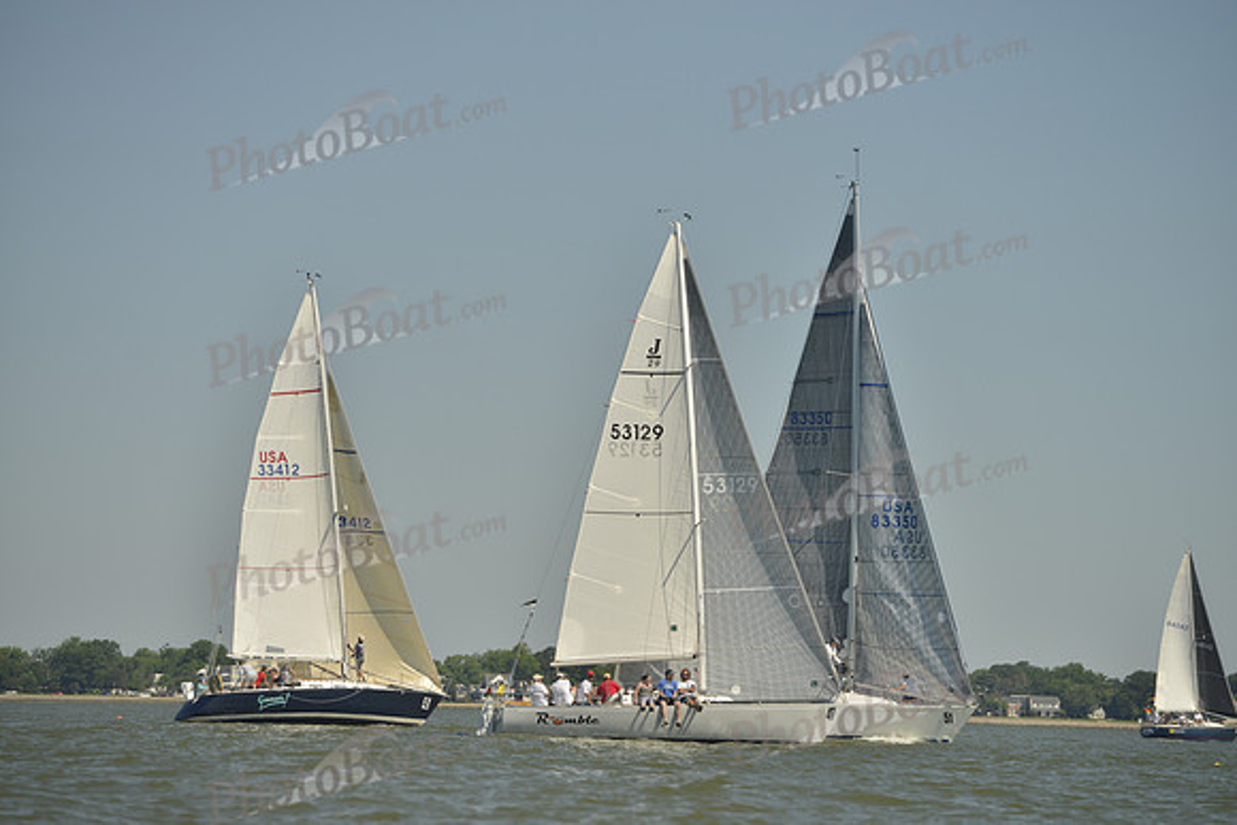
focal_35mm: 165
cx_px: 618
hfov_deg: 12.4
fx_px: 5671
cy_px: 412
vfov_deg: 8.3
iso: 200
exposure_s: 1/1250
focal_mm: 165
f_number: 5.6
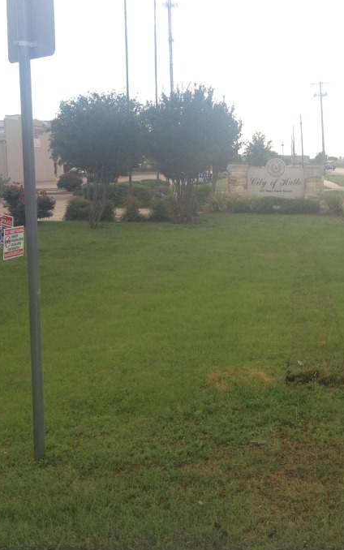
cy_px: 269
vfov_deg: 36.3
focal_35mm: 56
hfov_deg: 22.4
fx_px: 840
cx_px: 329
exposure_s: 1/472
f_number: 2.4
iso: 50
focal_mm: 4.28
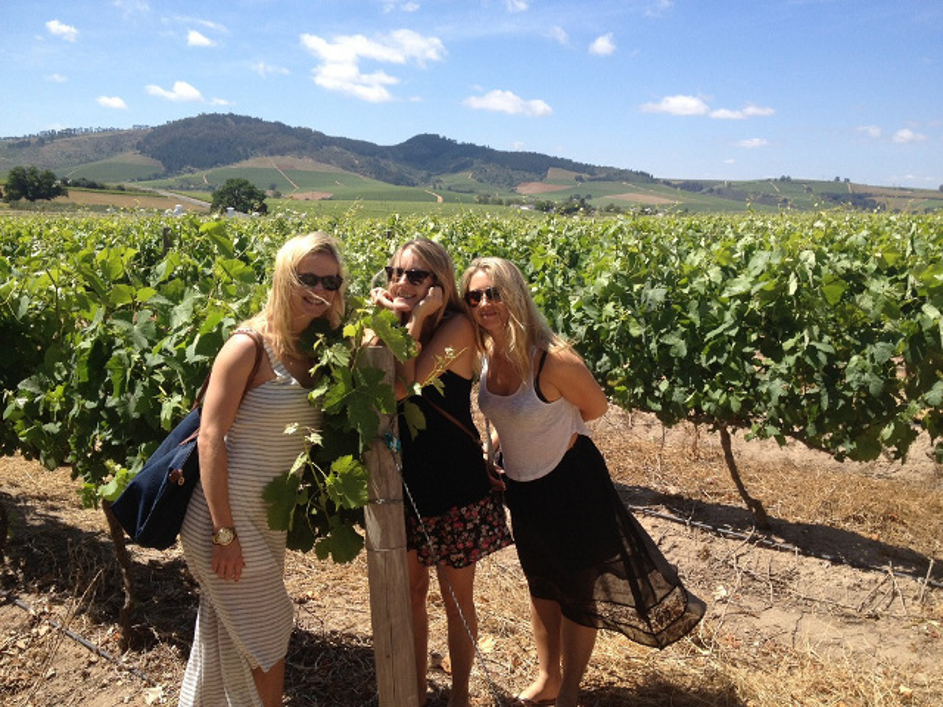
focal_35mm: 35
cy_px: 354
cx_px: 472
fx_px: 953
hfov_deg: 52.6
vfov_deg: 40.7
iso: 64
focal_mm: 4.28
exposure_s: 1/1381
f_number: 2.4
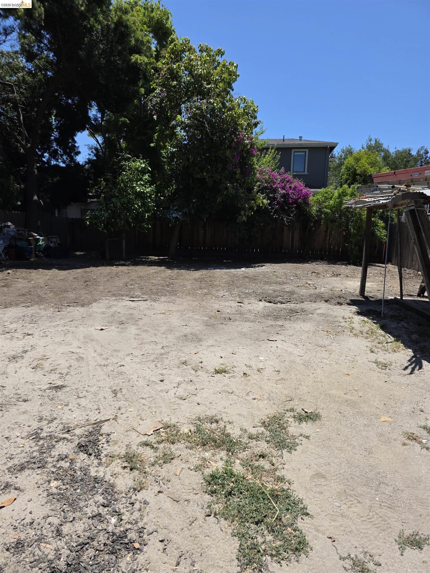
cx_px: 215
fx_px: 381
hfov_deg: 58.9
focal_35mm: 23
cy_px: 286
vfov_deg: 73.9
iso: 80
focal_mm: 6.3
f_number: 1.7
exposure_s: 1/5778
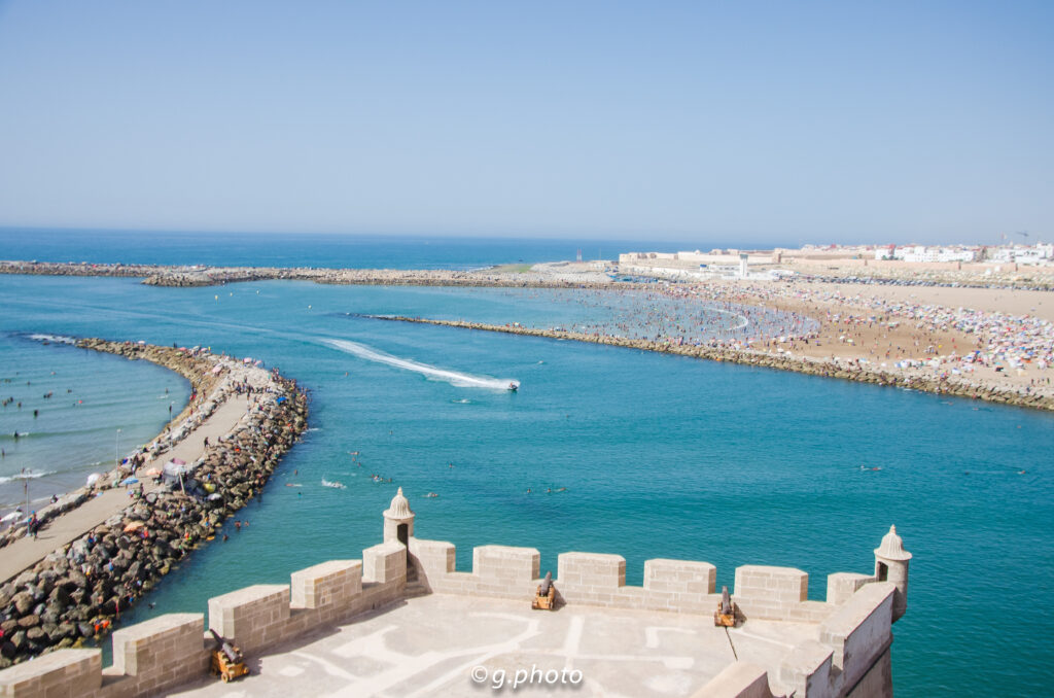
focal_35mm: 33
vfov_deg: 39.8
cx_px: 527
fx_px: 964
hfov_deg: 57.3
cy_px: 349
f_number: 8
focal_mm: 22
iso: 200
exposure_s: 1/800
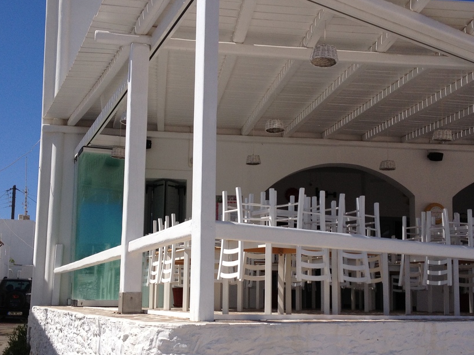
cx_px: 237
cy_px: 225
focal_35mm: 51
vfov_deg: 28.4
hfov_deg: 37.5
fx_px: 698
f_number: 2.4
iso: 50
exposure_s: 1/3247
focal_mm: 4.28
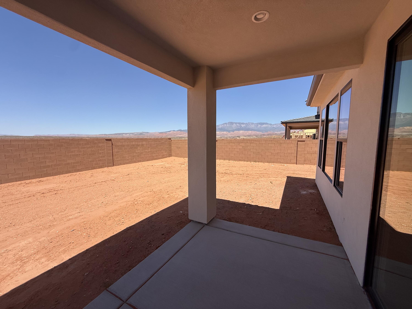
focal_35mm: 14
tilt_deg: -4.8
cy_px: 154
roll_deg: +1.4
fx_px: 167
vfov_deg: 85.7
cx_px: 206
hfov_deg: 102.1
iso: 50
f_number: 2.2
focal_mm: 2.22
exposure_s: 1/2506
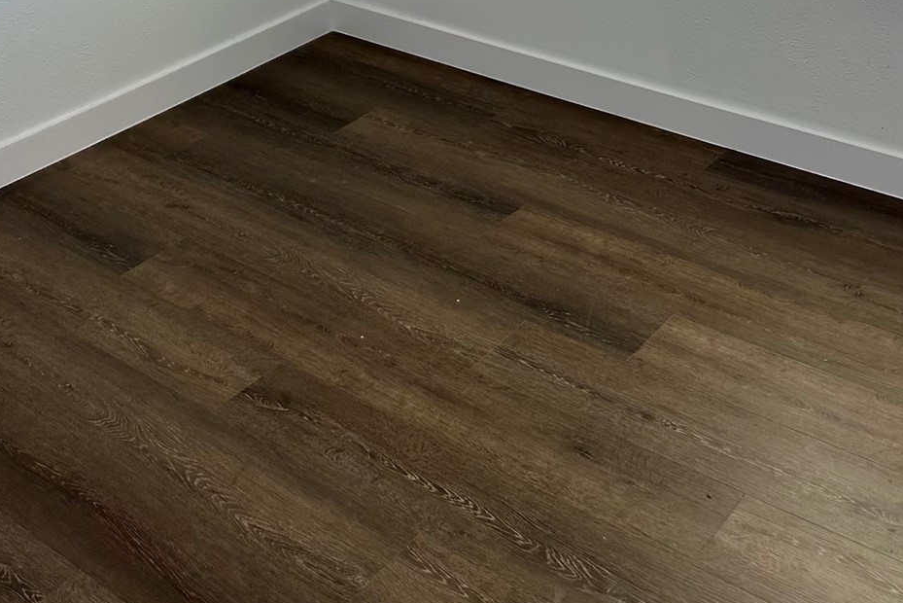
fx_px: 1380
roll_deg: +2.3
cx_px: 330
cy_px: -371
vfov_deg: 20.2
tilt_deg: -4.0
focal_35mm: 55
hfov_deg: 36.0
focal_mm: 6.86
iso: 80
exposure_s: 1/167
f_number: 1.78
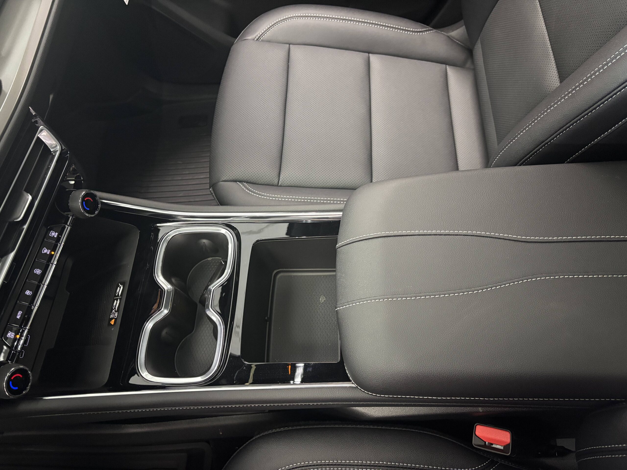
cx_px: 314
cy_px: 235
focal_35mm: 26
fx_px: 471
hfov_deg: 67.3
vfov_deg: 53.1
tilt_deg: -61.9
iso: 500
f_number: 1.6
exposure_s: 1/30
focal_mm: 5.96
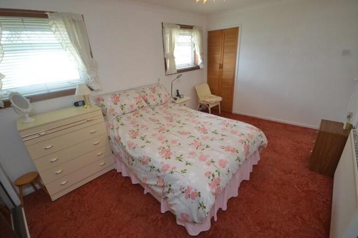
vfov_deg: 77.3
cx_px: 179
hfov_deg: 100.4
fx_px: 149
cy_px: 119
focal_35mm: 15
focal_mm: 10
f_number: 4
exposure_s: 1/60
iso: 400
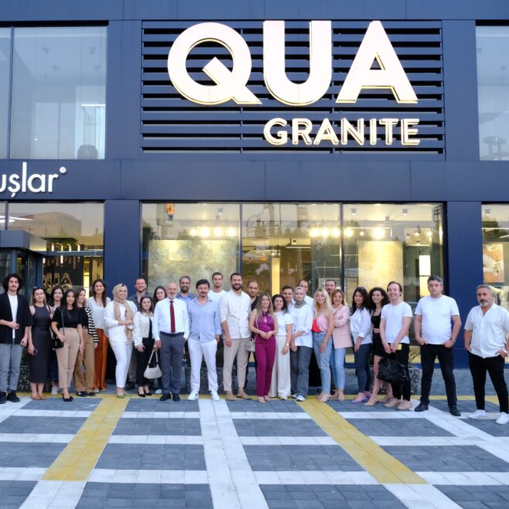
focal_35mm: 38
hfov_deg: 43.1
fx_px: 632
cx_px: 162
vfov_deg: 43.9
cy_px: 259
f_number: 5.6
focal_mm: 19
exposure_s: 1/125
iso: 2500
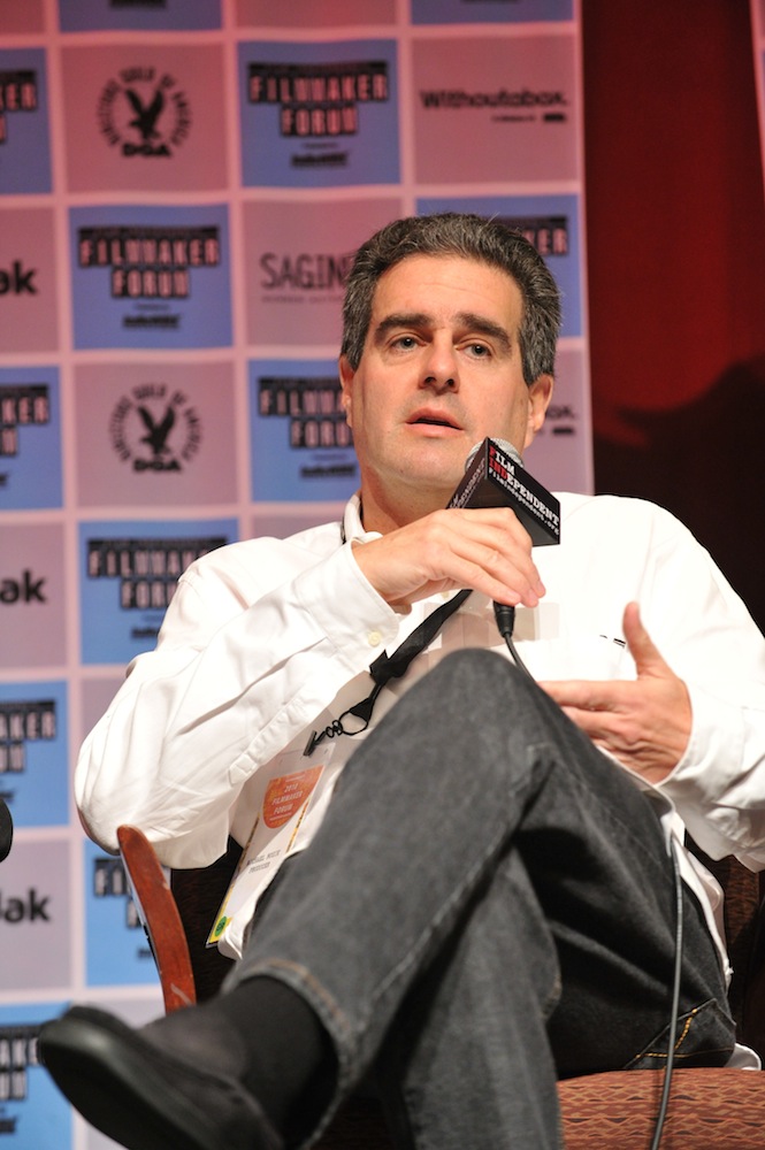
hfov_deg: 7.8
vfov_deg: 11.8
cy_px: 575
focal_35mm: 175
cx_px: 382
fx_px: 5587
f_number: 4.5
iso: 4000
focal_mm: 175
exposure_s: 1/100
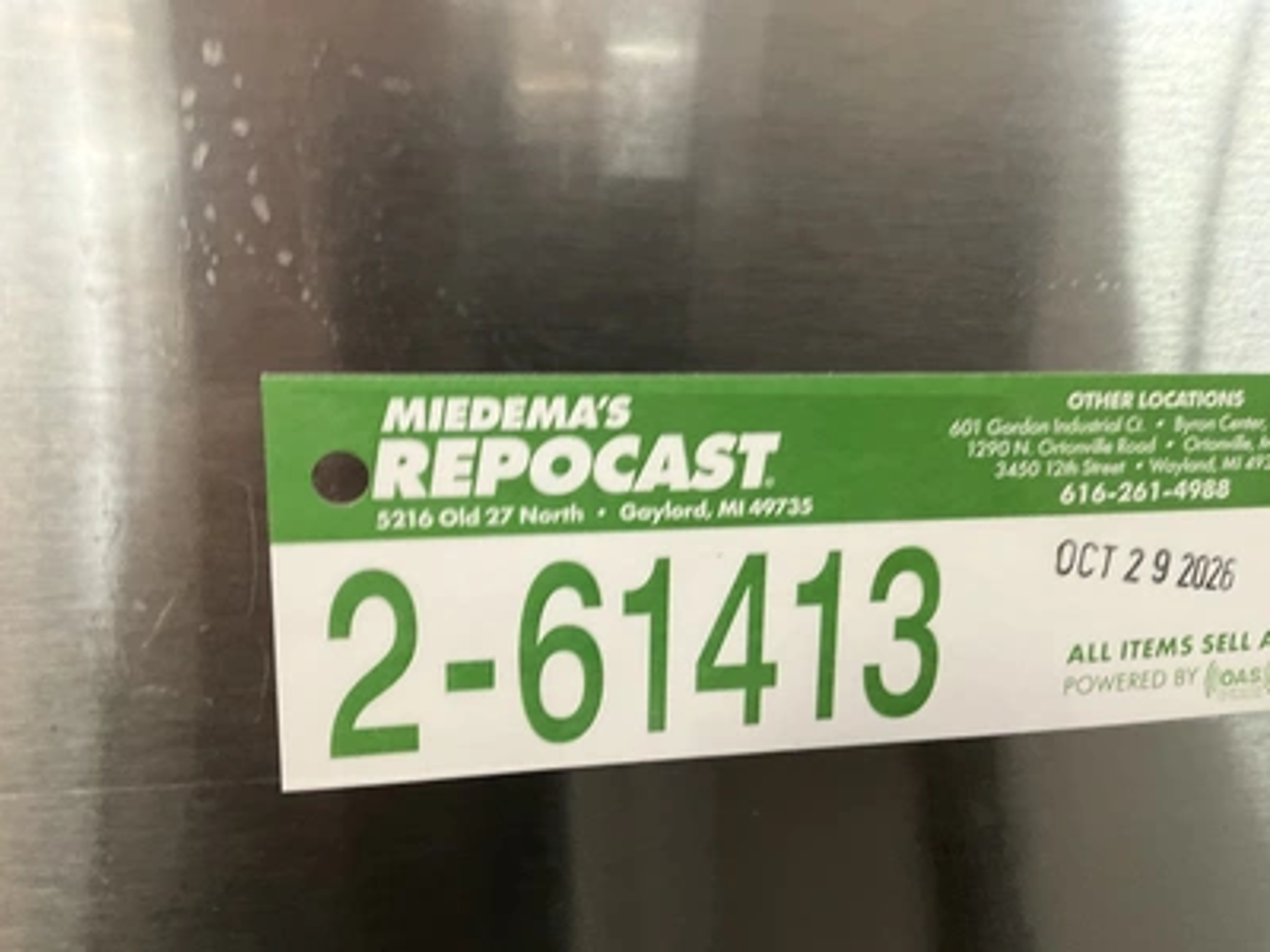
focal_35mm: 29
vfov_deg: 48.2
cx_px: 635
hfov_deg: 61.7
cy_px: 476
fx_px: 1064
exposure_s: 1/40
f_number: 1.8
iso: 200
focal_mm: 3
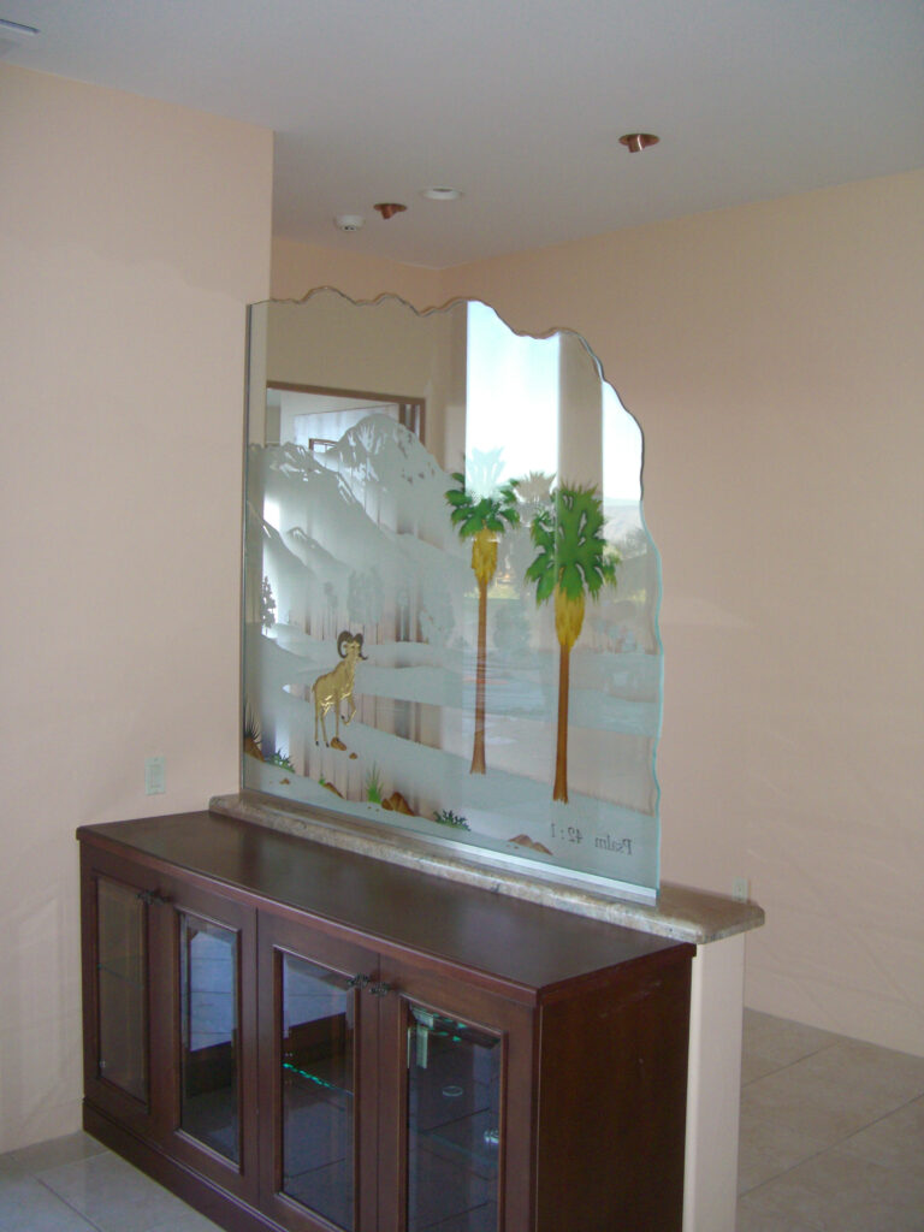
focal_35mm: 38
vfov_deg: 49.0
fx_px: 1352
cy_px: 616
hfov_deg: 37.7
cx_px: 462
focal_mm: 7.9
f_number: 2.8
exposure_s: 1/60
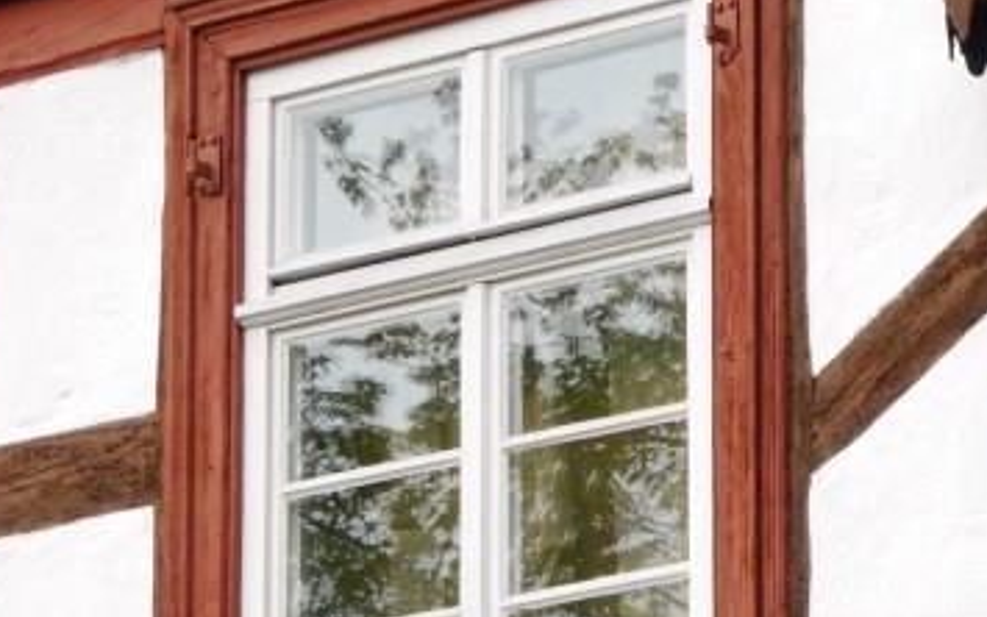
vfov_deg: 5.1
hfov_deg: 8.2
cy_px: 514
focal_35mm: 257
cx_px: 765
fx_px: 6914
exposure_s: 1/80
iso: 100
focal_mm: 15
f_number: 4.8
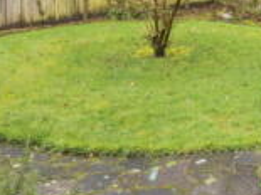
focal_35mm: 69
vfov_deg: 18.6
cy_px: -103
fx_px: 520
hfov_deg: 27.1
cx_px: 238
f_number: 8
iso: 320
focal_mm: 17
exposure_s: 1/60
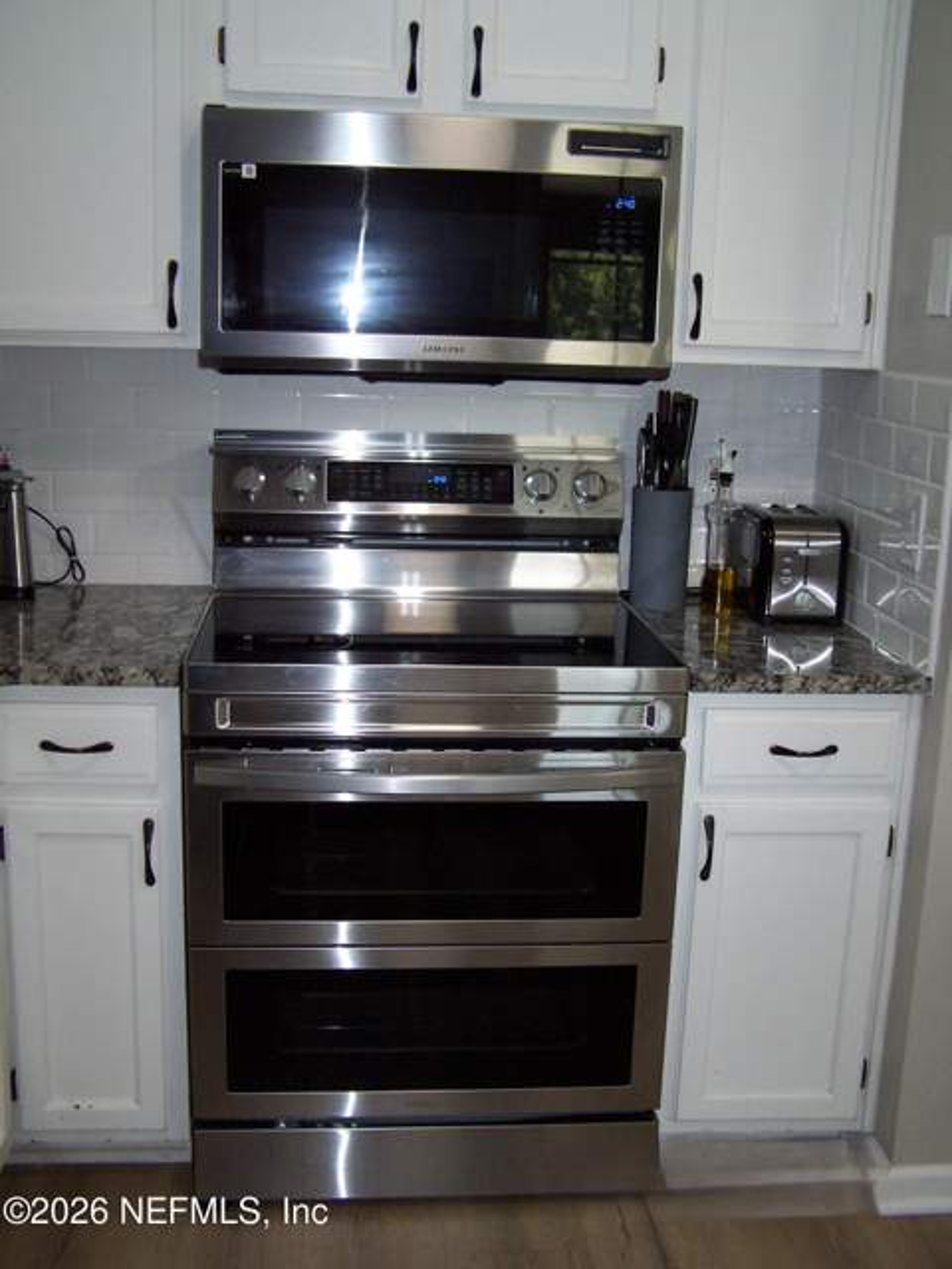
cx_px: 476
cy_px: 634
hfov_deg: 37.7
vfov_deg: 49.0
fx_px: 1393
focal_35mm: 38
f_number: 2.8
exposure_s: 1/60
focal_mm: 6.3
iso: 140
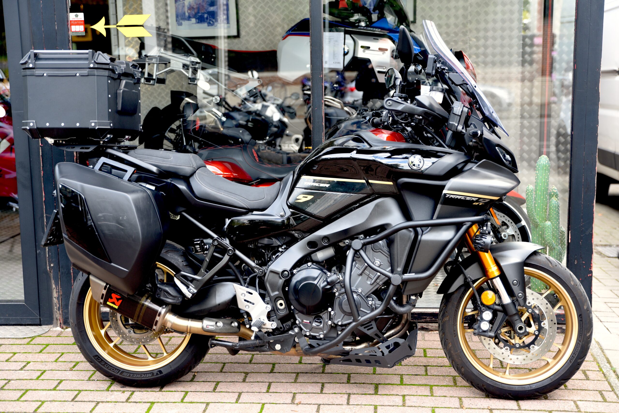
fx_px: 946
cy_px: 206
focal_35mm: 55
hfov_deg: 36.2
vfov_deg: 24.6
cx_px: 310
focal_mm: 55
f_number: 2.8
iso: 200
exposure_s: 1/60
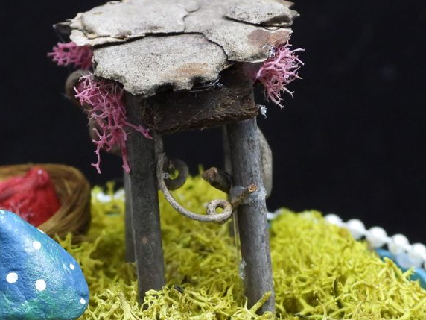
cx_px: 122
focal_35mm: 191
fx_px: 2351
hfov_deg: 10.3
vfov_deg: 7.8
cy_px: 223
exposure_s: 1/30
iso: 400
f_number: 3.5
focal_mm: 16.3
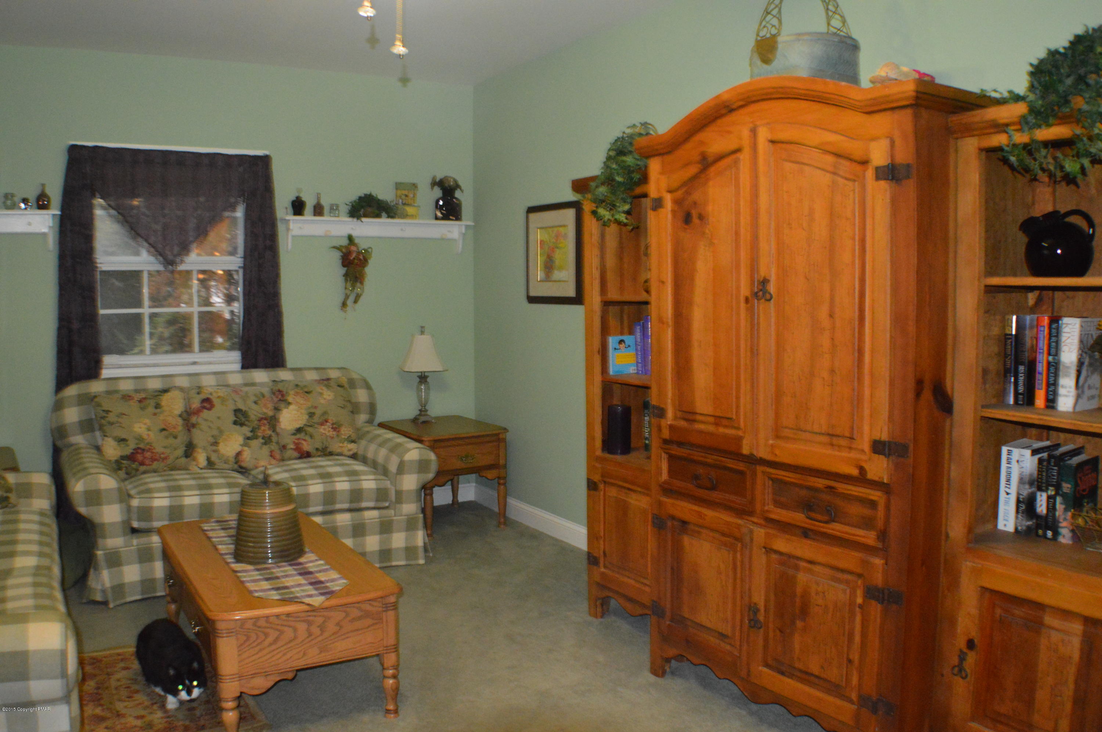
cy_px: 366
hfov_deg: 49.6
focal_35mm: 39
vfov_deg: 34.1
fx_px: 1193
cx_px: 551
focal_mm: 26
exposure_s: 1/60
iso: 3200
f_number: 4.2
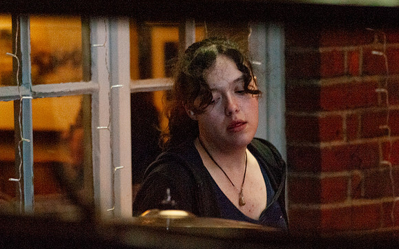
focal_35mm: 388
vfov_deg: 3.4
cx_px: 155
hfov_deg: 5.4
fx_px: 4218
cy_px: 116
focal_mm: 300
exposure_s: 1/160
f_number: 4
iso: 4000
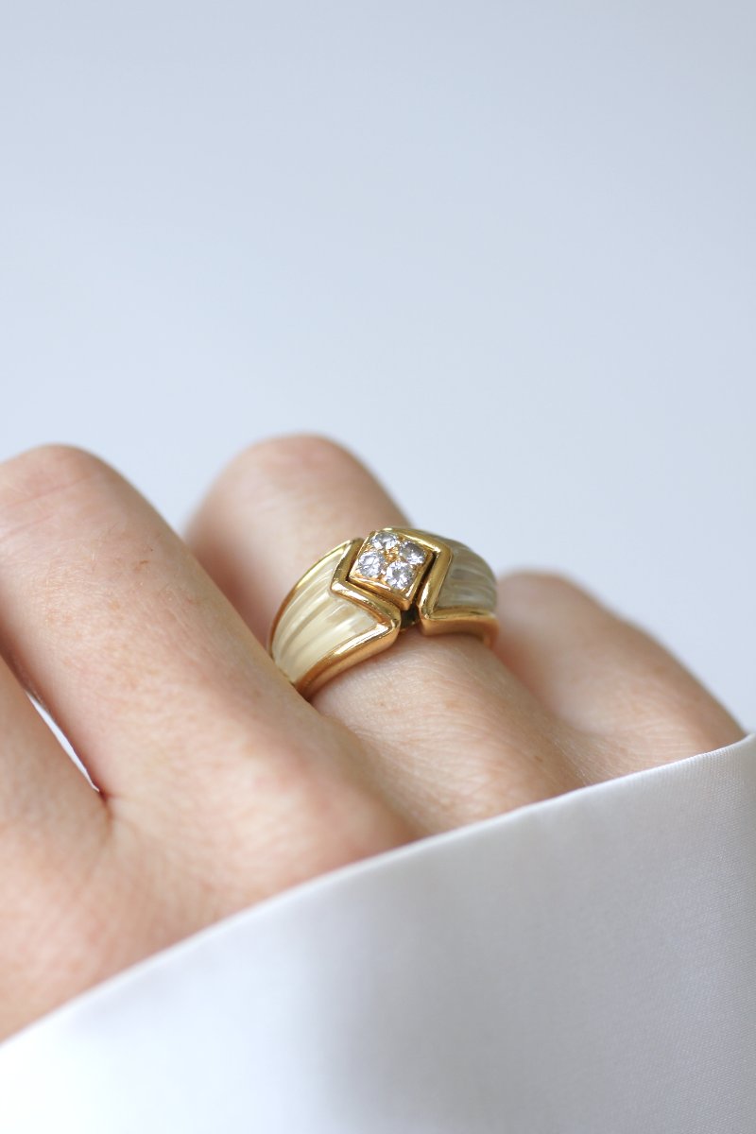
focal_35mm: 105
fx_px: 3307
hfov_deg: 13.0
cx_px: 378
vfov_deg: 19.5
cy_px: 567
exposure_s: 1/125
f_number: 3.5
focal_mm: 70
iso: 200
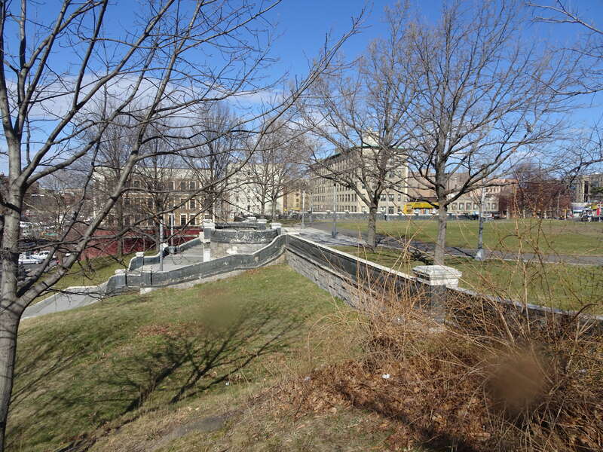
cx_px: 302
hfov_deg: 71.6
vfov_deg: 56.8
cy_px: 226
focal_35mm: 24
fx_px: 418
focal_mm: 4.1
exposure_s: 1/1000
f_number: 3.5
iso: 80
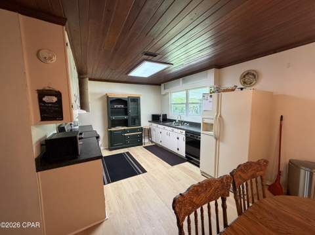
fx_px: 127
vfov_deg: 85.6
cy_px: 118
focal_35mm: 14
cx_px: 158
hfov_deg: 102.1
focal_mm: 2.22
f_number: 2.2
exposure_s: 1/60
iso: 400
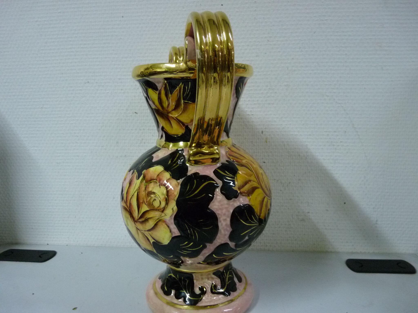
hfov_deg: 65.3
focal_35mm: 27
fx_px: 326
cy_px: 156
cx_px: 209
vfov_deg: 51.4
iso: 400
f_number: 2.8
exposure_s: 1/20
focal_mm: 4.8
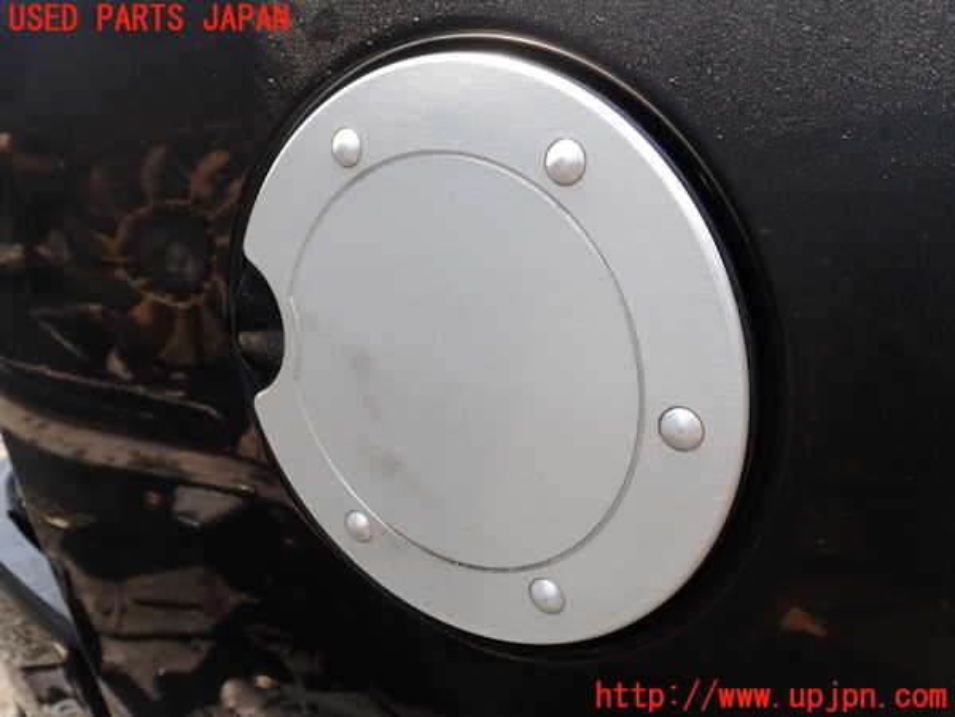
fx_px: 828
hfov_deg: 60.0
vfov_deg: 46.8
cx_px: 478
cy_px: 358
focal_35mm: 30
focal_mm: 5.4
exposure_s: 1/250
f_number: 3.2
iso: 100
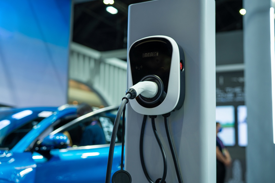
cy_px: 92
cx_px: 138
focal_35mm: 50
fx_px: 382
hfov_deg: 39.6
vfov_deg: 27.0
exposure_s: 1/125
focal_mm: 50
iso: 250
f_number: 2.2
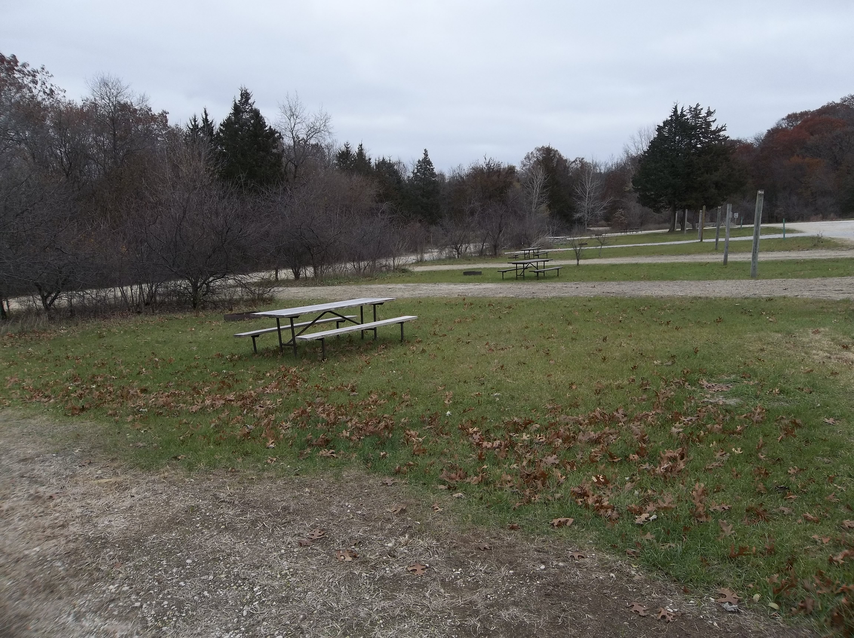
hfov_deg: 65.4
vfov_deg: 51.2
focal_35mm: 27
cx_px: 427
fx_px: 665
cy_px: 319
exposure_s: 1/320
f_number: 3.5
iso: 80
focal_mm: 4.9
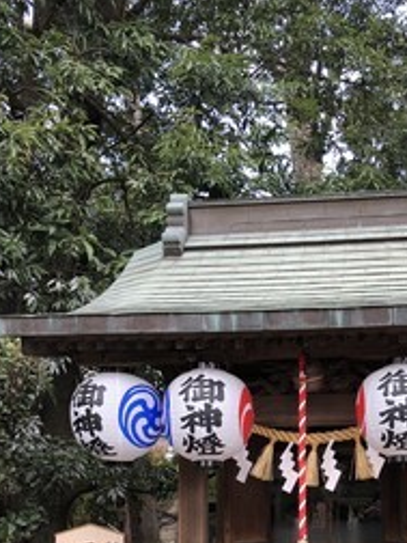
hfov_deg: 28.7
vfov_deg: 36.0
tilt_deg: +2.0
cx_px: 297
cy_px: 483
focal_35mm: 50
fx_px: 784
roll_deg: -0.1
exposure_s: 1/264
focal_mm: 3.99
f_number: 1.8
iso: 20
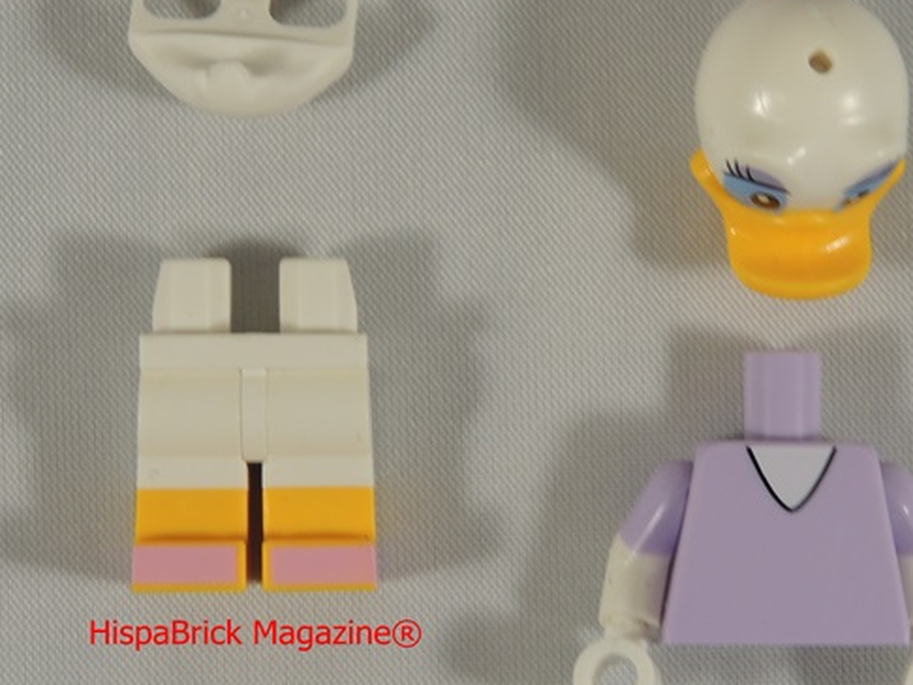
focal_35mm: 148
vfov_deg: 10.0
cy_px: 212
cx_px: 562
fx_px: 3905
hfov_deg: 13.3
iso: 100
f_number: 4.6
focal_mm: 16
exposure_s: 1/15
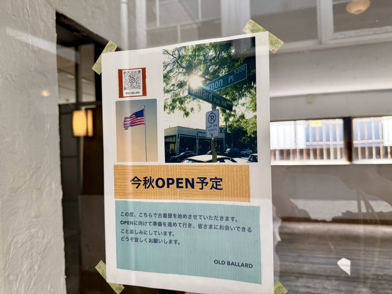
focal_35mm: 24
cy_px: 147
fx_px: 272
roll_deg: +1.0
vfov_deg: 56.8
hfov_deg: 71.6
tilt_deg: +2.6
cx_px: 196
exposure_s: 1/184
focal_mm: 6.76
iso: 160
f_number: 1.78
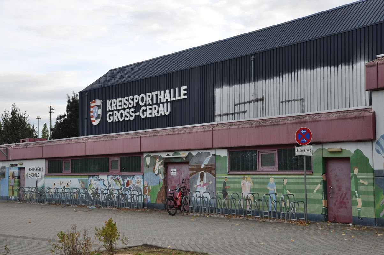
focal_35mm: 52
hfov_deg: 37.9
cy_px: 128
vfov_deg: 25.7
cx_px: 192
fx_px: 559
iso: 200
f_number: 7.1
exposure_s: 1/200
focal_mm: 35
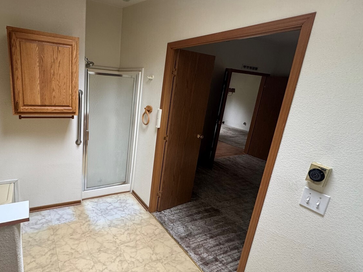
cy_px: 138
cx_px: 128
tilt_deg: -16.3
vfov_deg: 66.0
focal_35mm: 20
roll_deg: -4.5
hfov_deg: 79.7
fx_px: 210
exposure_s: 1/120
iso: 200
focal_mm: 2.22
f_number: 2.2
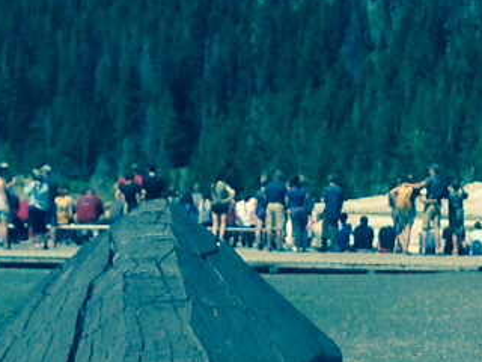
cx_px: 511
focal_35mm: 211
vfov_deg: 6.8
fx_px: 2938
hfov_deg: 9.3
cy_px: 754
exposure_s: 1/2463
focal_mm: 4.12
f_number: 2.4
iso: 50
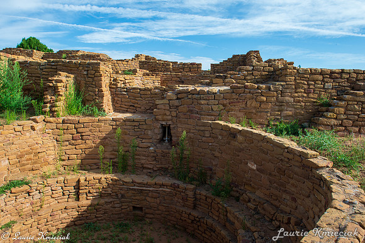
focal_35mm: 24
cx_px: 182
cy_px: 122
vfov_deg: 53.1
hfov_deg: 73.8
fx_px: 243
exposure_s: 1/250
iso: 400
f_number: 14
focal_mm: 24
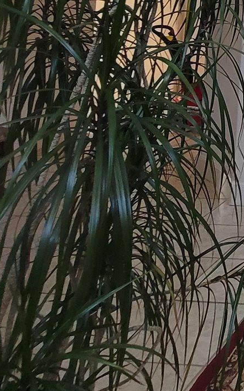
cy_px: -72
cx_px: 473
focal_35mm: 45
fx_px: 479
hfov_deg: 19.1
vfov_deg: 35.5
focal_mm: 2.2
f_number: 2.2
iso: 320
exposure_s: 1/30
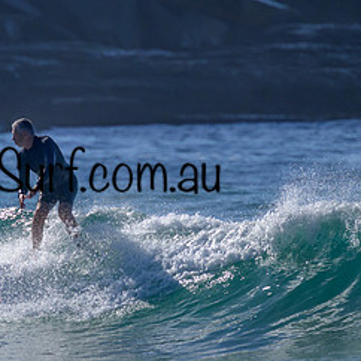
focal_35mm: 1629
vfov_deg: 1.1
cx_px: 63
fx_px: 19220
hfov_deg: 1.1
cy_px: 157
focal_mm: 800
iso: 1000
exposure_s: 1/2000
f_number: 11
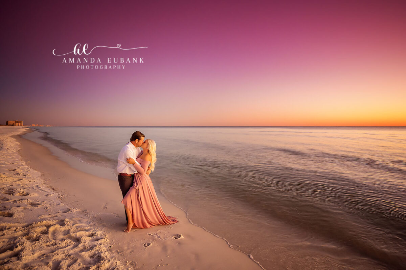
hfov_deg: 88.4
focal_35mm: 18
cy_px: 135
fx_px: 209
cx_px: 203
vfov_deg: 65.9
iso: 800
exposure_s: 1/60
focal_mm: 18.5
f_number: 2.8
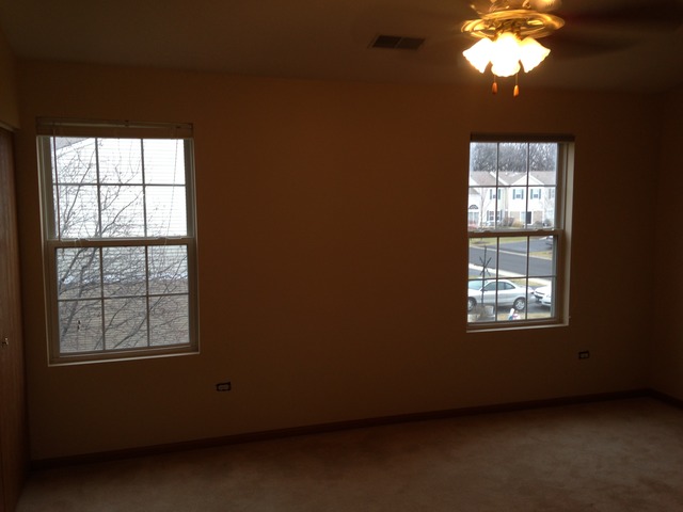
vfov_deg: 42.9
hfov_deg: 55.4
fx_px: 651
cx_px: 342
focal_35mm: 33
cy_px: 256
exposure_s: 1/22
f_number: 2.4
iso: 50
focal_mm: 4.12
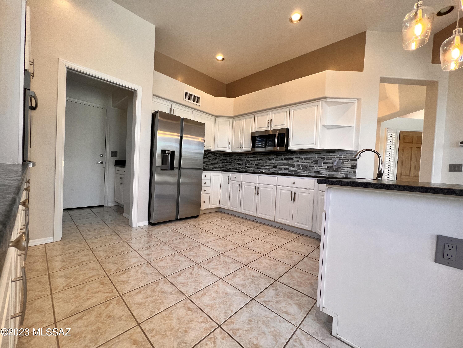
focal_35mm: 13
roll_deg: -2.5
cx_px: 232
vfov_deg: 89.9
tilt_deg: -2.1
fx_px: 174
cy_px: 174
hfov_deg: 106.2
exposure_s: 1/120
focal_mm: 1.57
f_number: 1.8
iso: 125
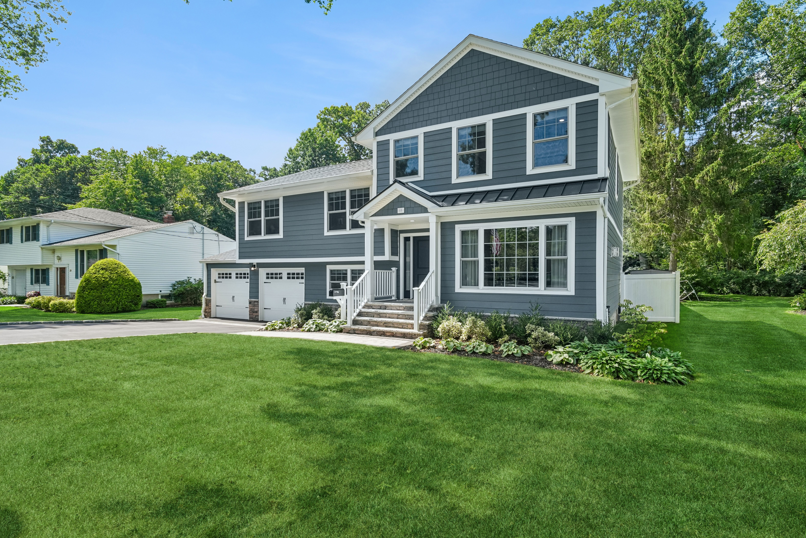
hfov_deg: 93.2
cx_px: 418
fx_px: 381
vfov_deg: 70.4
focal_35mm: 17
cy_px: 285
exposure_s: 1/250
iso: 400
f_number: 8
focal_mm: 16
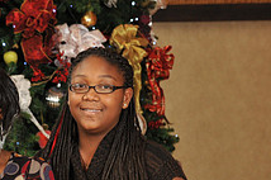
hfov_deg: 13.3
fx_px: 1142
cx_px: -30
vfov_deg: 8.9
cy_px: 204
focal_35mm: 152
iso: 1600
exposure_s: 1/100
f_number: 6.3
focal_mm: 56
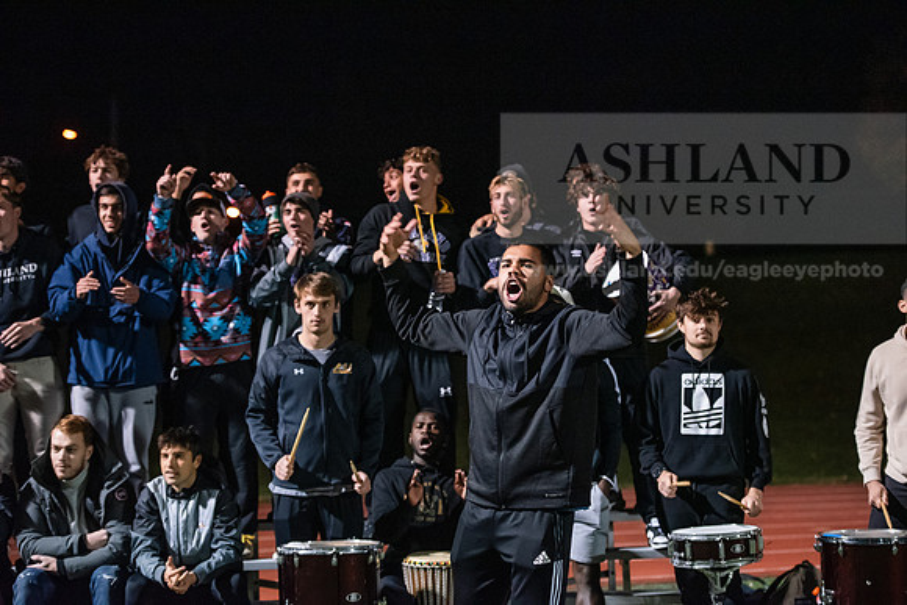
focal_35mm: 86
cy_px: 302
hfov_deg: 23.6
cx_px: 454
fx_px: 2167
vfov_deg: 15.9
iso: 8000
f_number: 2.8
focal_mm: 86
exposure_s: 1/400
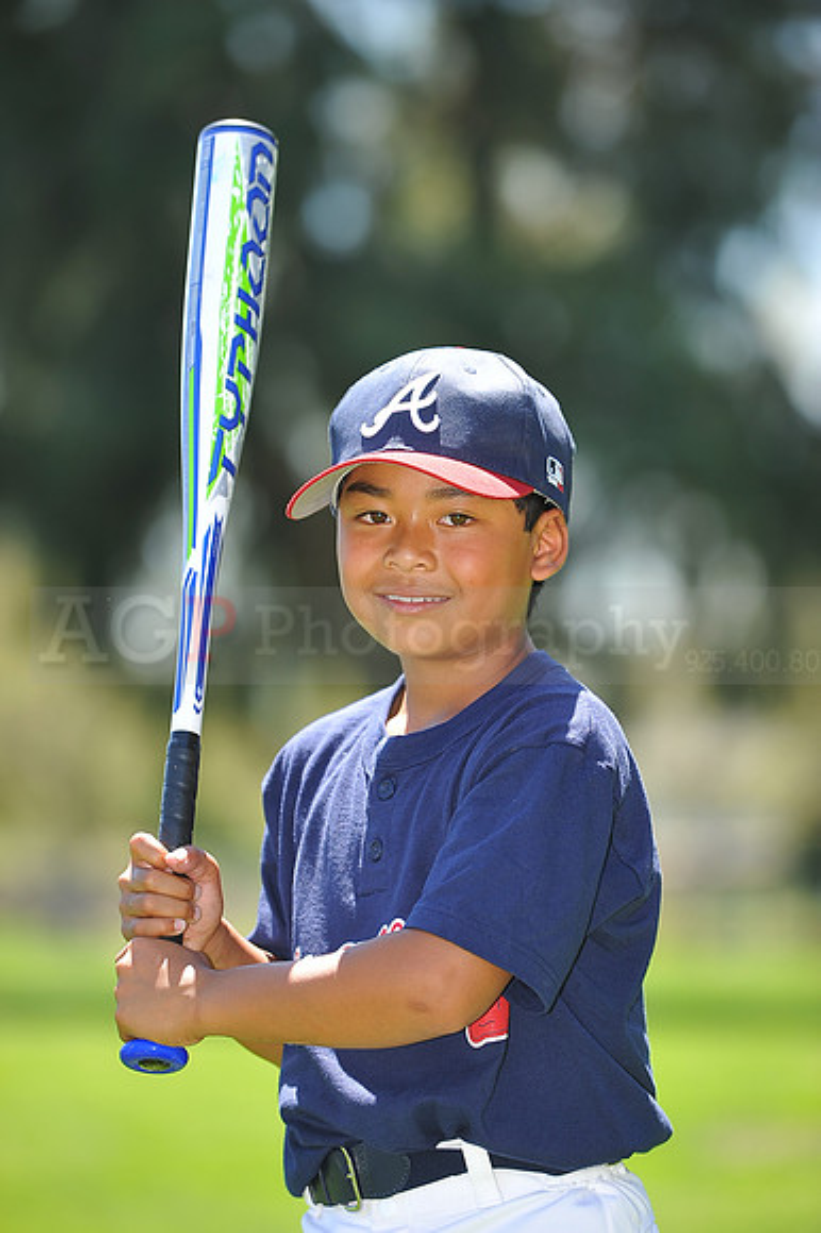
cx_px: 410
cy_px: 616
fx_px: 6849
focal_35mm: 200
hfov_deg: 6.9
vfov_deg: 10.3
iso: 200
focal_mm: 200
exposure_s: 1/400
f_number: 4.5
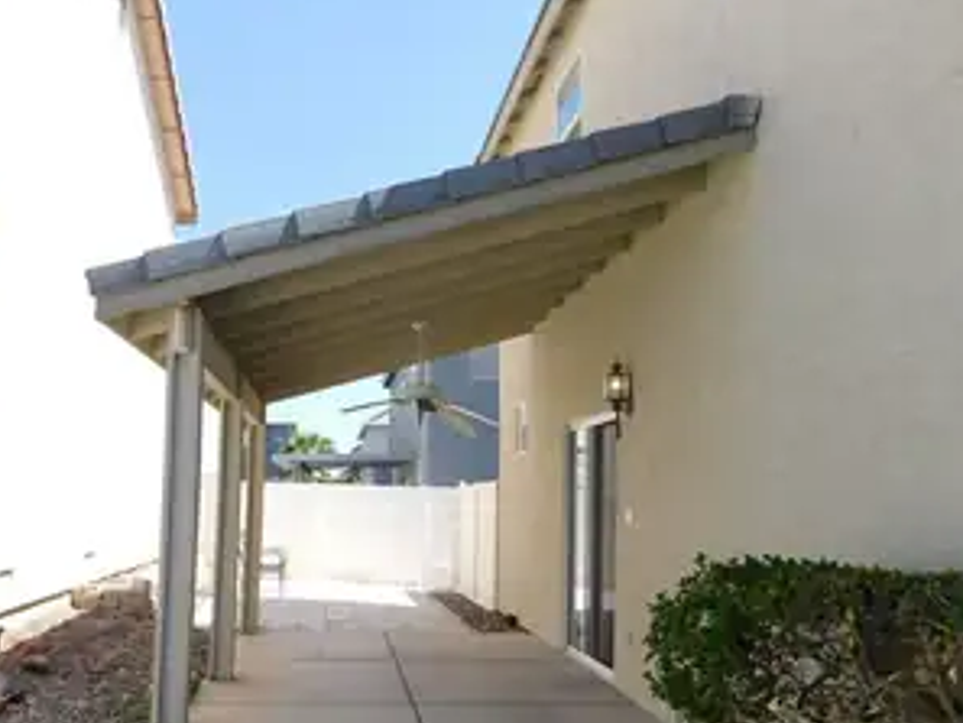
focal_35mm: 31
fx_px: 863
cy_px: 431
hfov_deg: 57.2
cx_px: 331
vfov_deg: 45.2
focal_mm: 4
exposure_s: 1/1000
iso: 125
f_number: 3
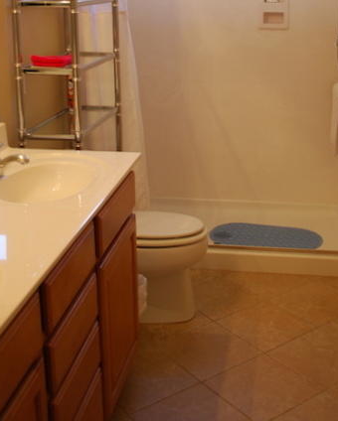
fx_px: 637
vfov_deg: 35.5
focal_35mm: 51
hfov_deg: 29.6
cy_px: 87
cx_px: 216
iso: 360
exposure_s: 1/30
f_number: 3.8
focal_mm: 20
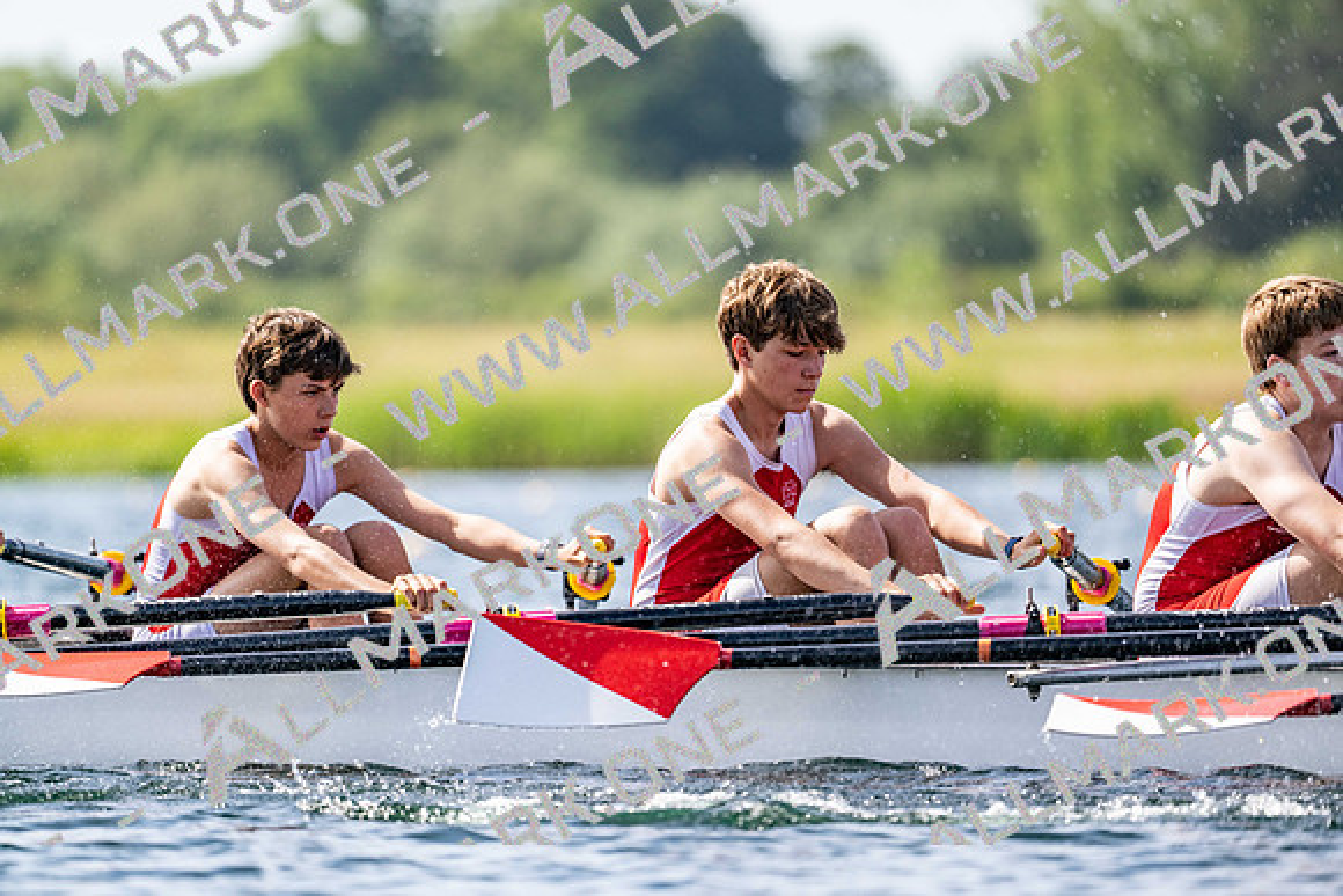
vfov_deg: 3.4
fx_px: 14925
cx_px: 672
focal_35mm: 400
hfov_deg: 5.2
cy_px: 448
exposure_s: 1/2500
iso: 360
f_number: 4.5
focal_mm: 400
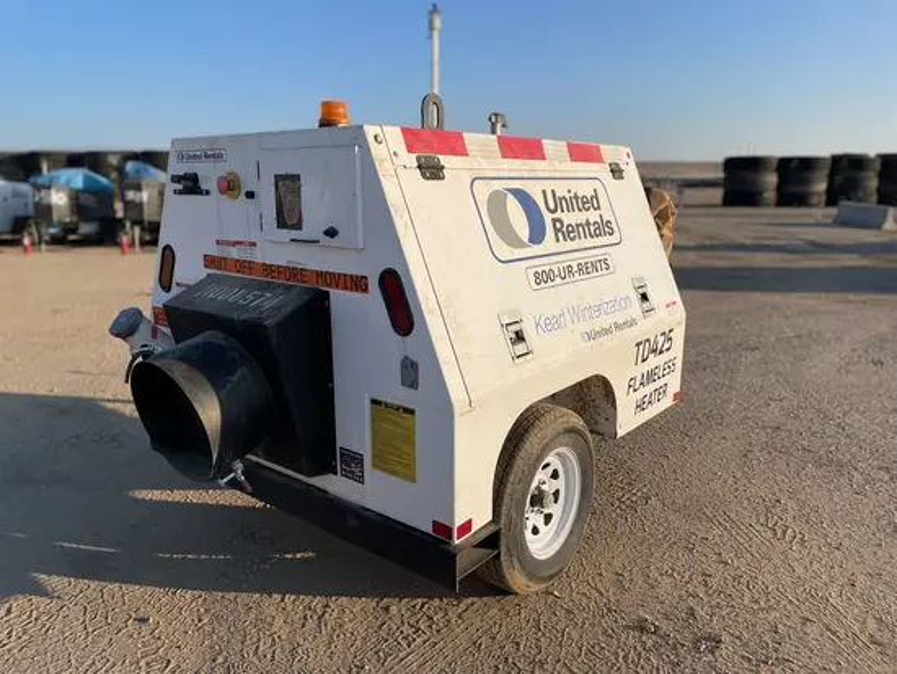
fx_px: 674
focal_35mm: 26
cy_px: 337
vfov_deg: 53.1
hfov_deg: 67.3
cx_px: 448
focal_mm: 4.2
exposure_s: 1/6135
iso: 50
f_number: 1.6
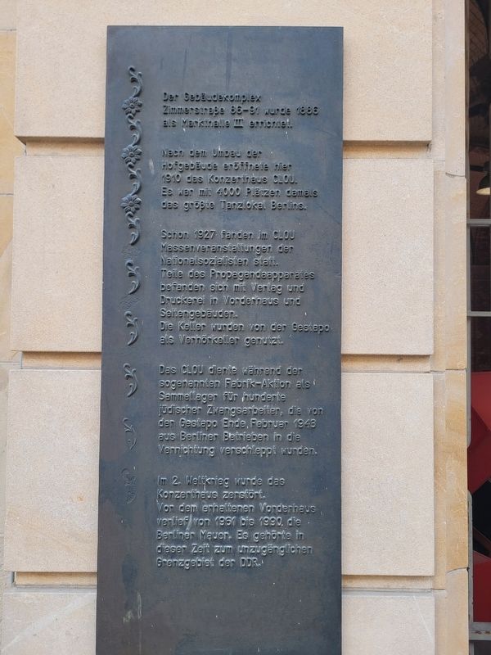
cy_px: 328
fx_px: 492
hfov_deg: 53.1
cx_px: 246
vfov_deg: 67.3
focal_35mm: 26
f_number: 1.8
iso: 40
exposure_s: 1/123
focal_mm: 5.4
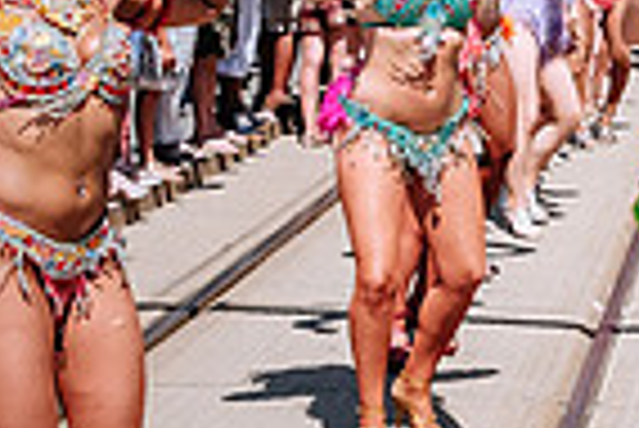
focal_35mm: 114
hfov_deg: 16.8
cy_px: 342
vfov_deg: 12.0
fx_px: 2026
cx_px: 857
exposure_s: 1/1600
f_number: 4
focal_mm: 16
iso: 200
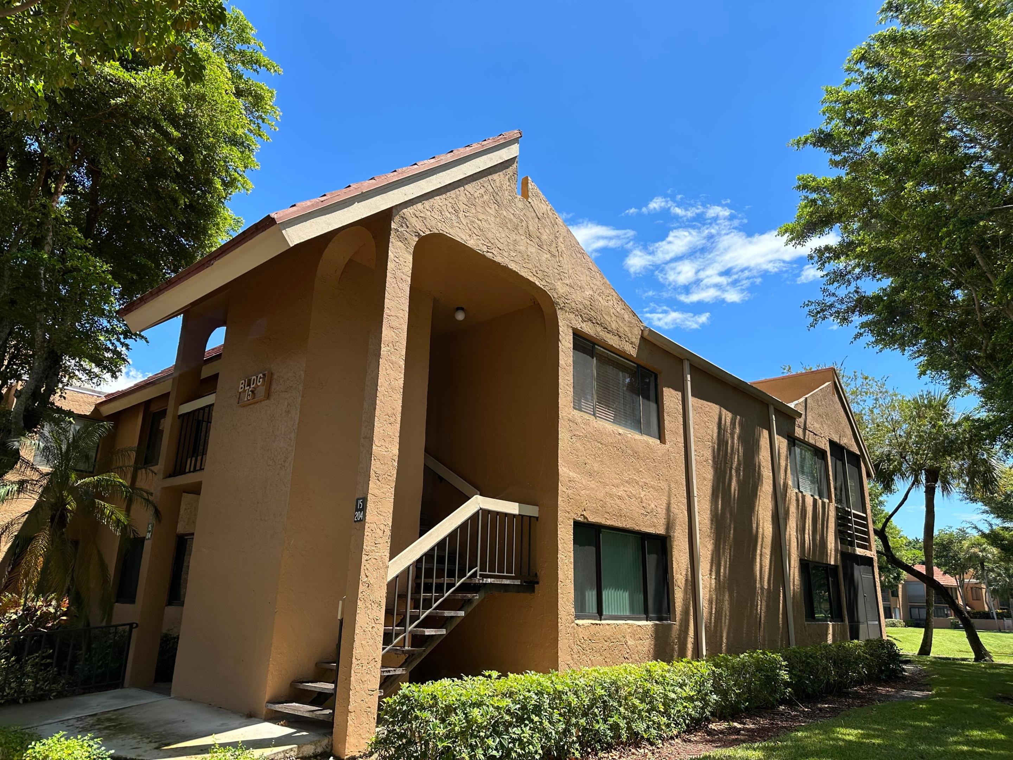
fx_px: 702
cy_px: 380
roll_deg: -1.8
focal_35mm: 24
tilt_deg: +16.4
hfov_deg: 71.6
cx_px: 506
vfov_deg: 56.8
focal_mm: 6.86
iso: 80
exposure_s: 1/2353
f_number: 1.78
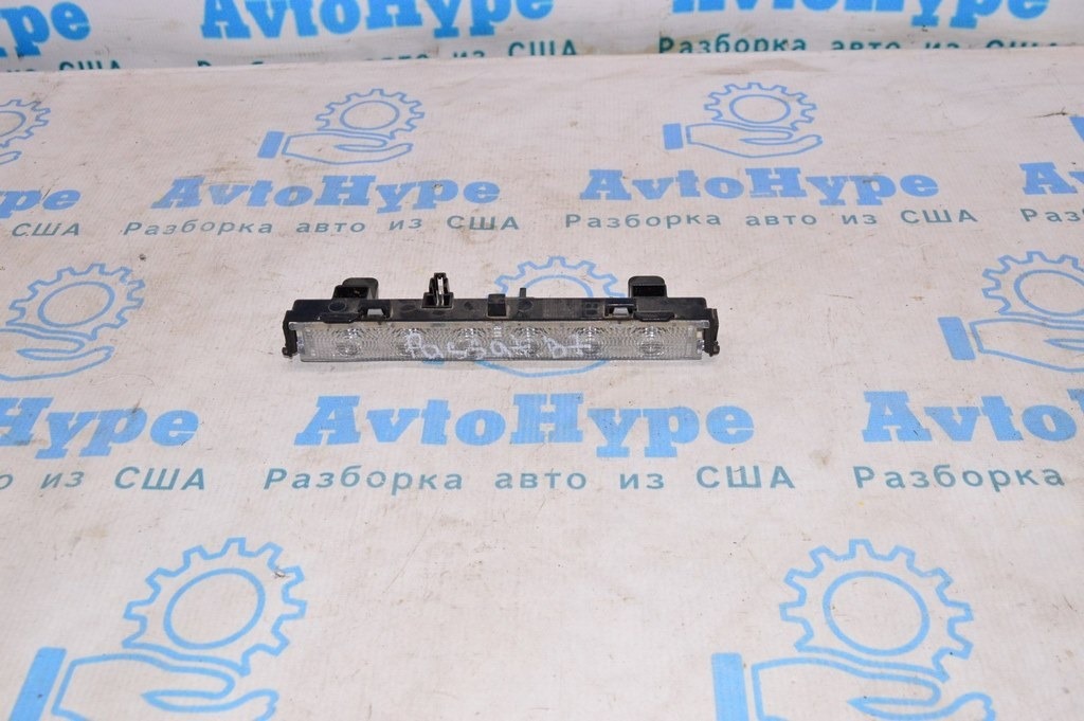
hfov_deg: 51.3
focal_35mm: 38
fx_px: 1128
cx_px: 542
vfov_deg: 35.4
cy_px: 360
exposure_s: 1/200
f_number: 8
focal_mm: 25
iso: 1600
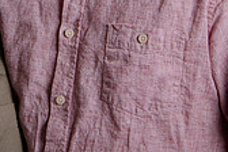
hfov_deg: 9.4
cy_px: -123
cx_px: -40
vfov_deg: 6.2
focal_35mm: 216
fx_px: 1368
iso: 1000
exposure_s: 1/160
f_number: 8
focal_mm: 56
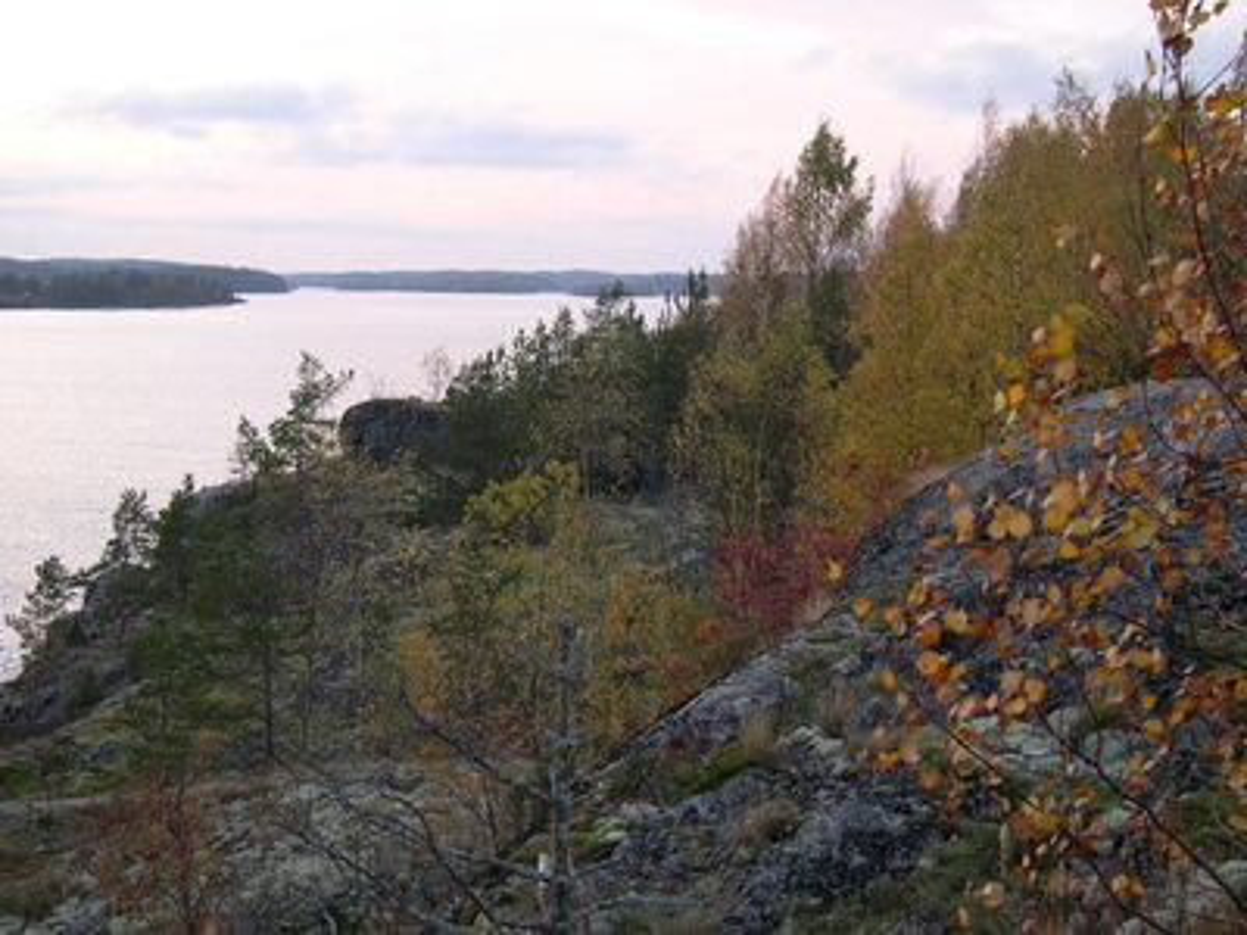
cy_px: 468
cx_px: 624
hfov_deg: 36.8
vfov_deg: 28.0
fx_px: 1873
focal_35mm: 52
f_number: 3.2
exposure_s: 1/24.3
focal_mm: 11.1
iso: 100
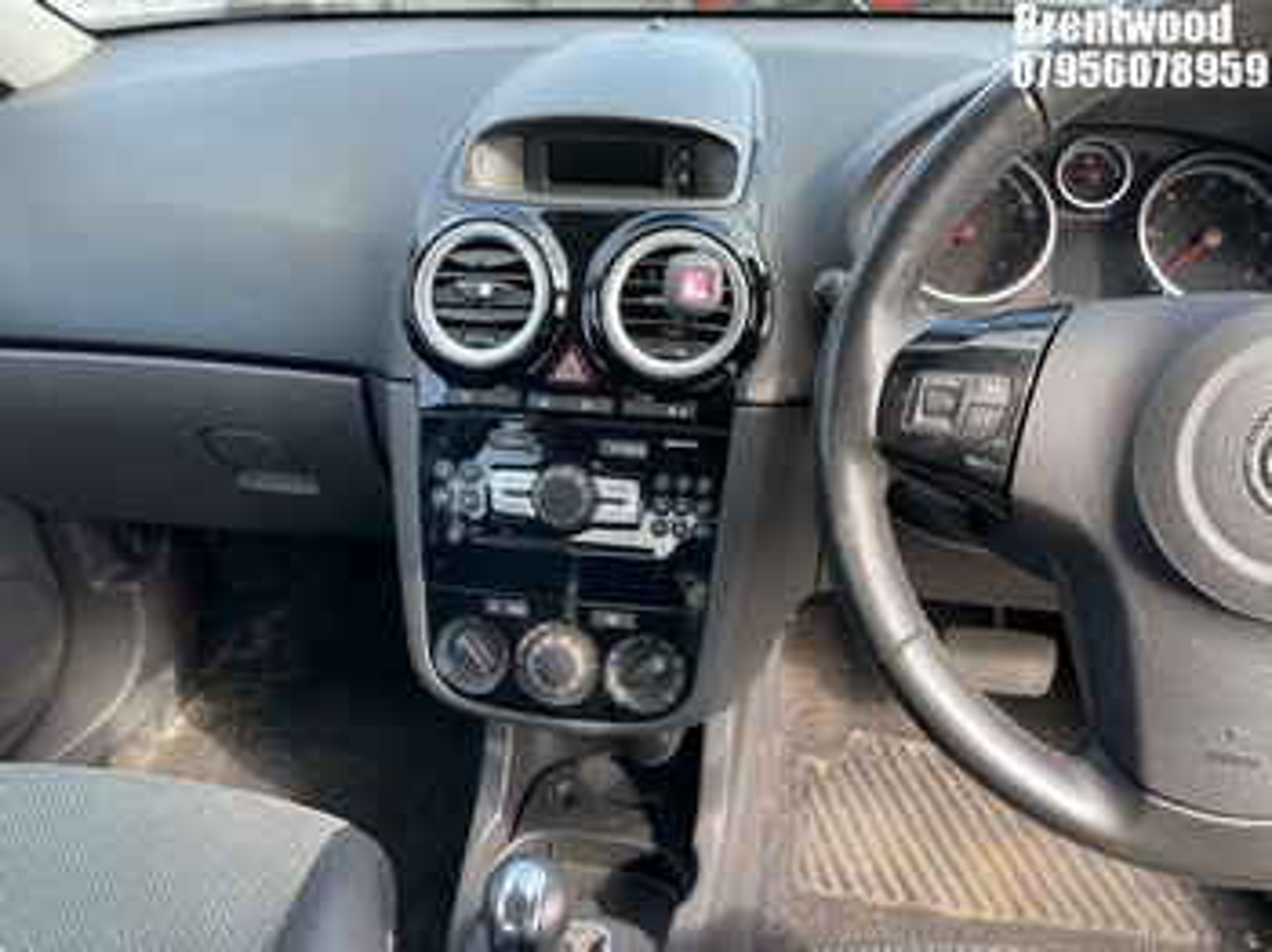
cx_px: 636
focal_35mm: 26
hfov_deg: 67.3
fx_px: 955
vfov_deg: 53.0
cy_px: 476
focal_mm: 4.2
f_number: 1.6
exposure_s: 1/144
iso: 32
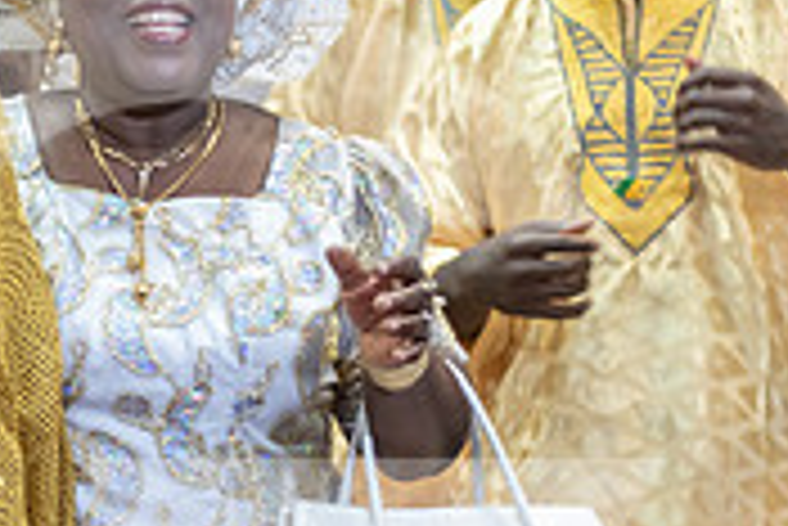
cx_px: -117
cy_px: 483
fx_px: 3768
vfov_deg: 8.0
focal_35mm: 172
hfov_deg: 11.7
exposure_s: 1/100
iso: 640
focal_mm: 50
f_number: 1.8
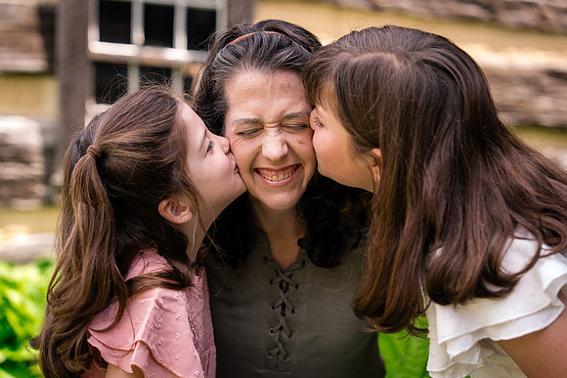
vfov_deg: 20.3
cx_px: 284
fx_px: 1055
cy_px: 189
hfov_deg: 30.1
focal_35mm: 67
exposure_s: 1/250
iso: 125
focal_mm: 67
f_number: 2.8
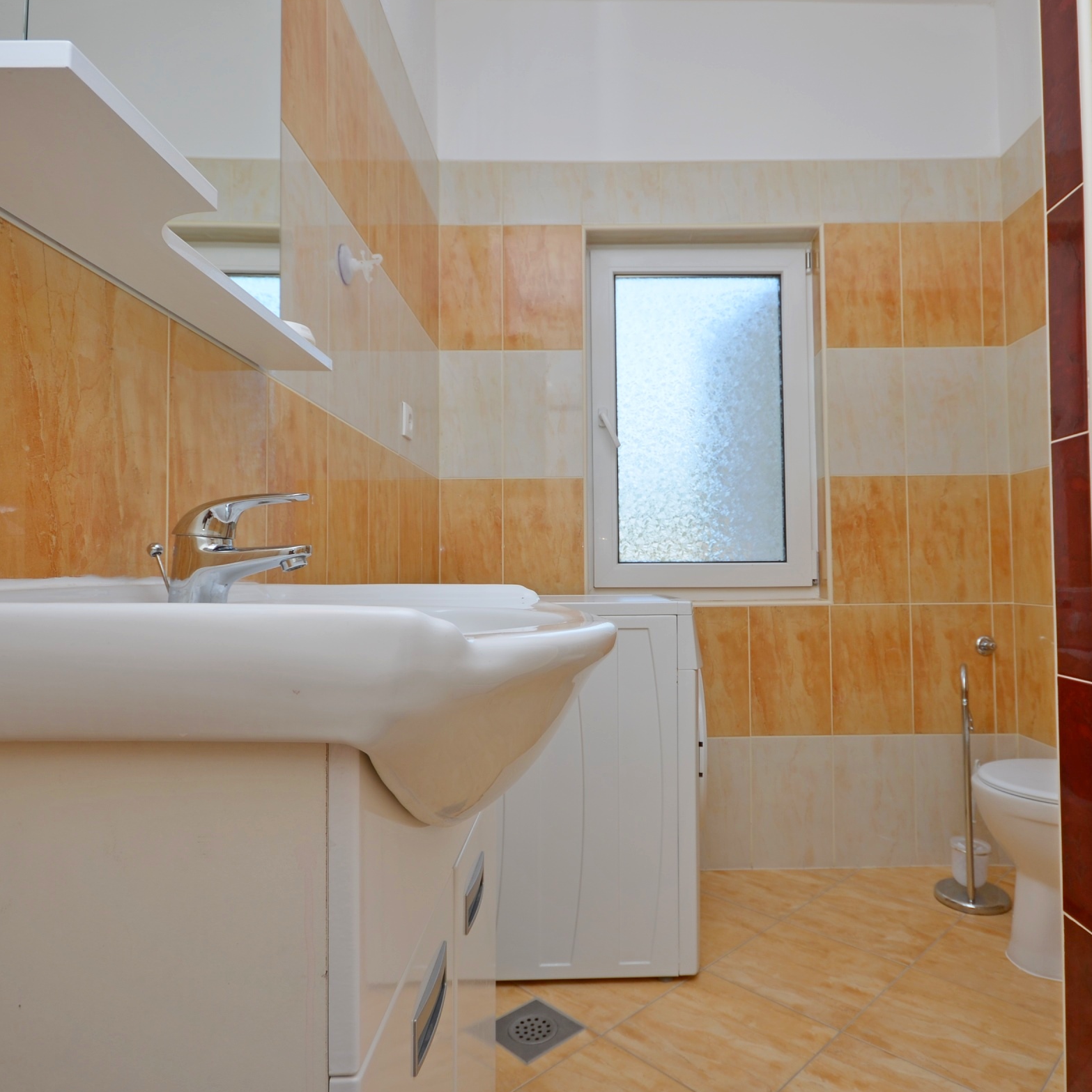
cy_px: 543
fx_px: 714
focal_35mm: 20
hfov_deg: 74.6
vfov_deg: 74.8
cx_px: 601
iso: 100
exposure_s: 1/160
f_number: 6.3
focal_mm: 10
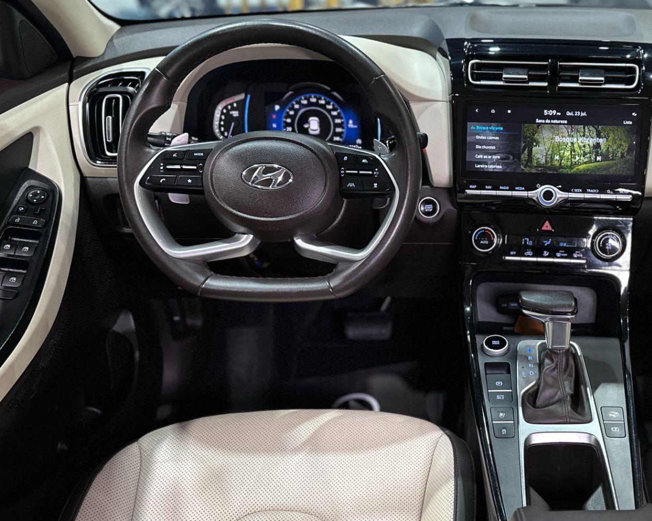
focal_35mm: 37
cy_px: 275
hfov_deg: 46.9
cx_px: 505
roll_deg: -0.7
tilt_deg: -28.1
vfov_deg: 40.1
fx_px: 714
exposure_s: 1/60
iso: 400
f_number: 1.78
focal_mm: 6.86
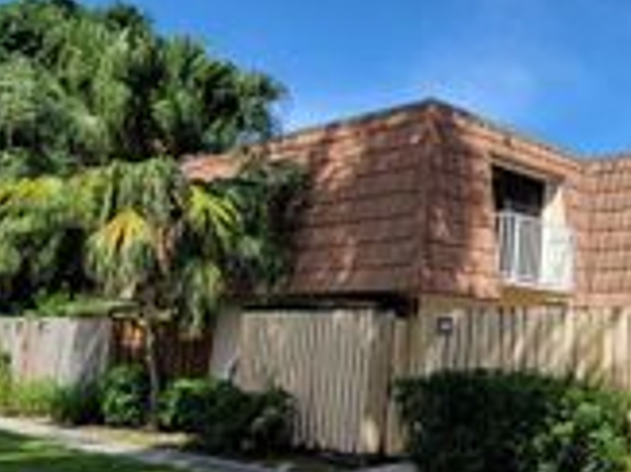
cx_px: 677
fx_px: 729
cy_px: 250
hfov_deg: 39.3
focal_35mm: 40
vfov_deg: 35.9
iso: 50
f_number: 2.2
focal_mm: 2.2
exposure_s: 1/1384
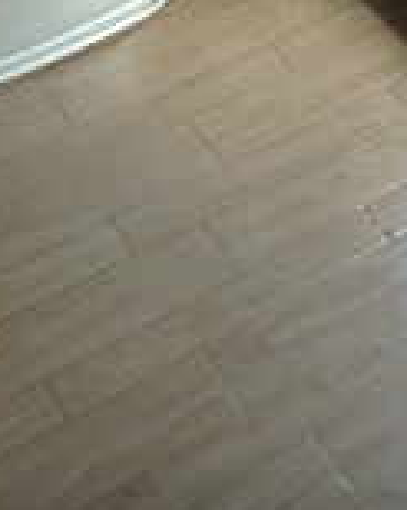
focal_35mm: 85
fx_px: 1281
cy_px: -219
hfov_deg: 17.7
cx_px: 10
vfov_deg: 19.9
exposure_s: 1/80
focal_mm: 3.7
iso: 125
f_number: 3.5
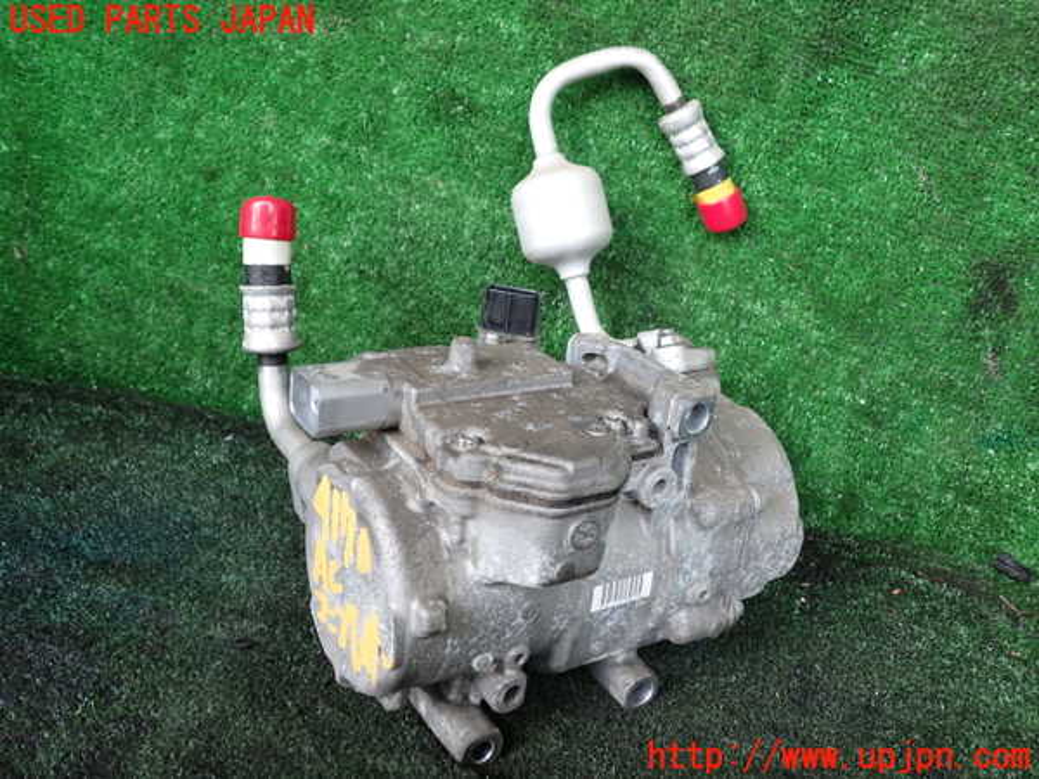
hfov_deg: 60.0
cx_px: 520
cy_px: 390
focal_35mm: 30
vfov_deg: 46.8
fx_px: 900
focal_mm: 5.4
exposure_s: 1/60
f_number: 2.3
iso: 160
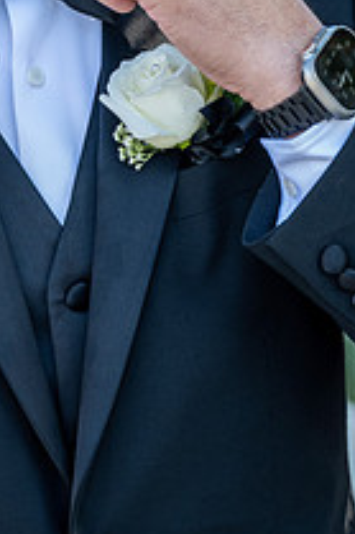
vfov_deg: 9.1
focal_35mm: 226
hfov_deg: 6.1
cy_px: 3
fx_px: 3348
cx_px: 32
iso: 400
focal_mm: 70
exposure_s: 1/640
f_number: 3.2
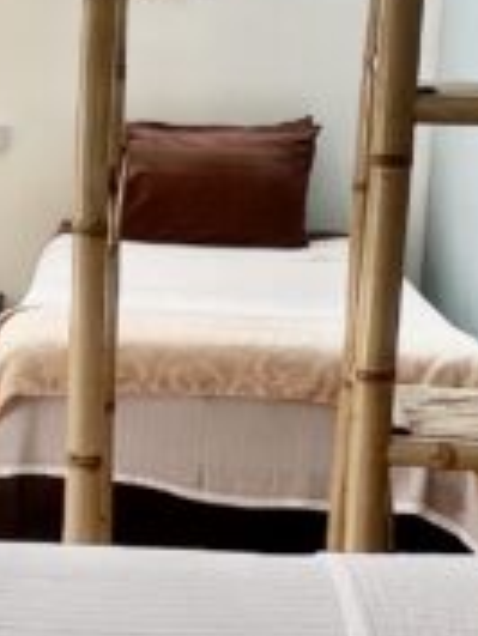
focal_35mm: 75
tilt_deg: -10.5
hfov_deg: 18.6
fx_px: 1379
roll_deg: -0.6
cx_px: -101
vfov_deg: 26.0
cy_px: 291
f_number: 1.8
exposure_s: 1/99
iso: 50
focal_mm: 1.57
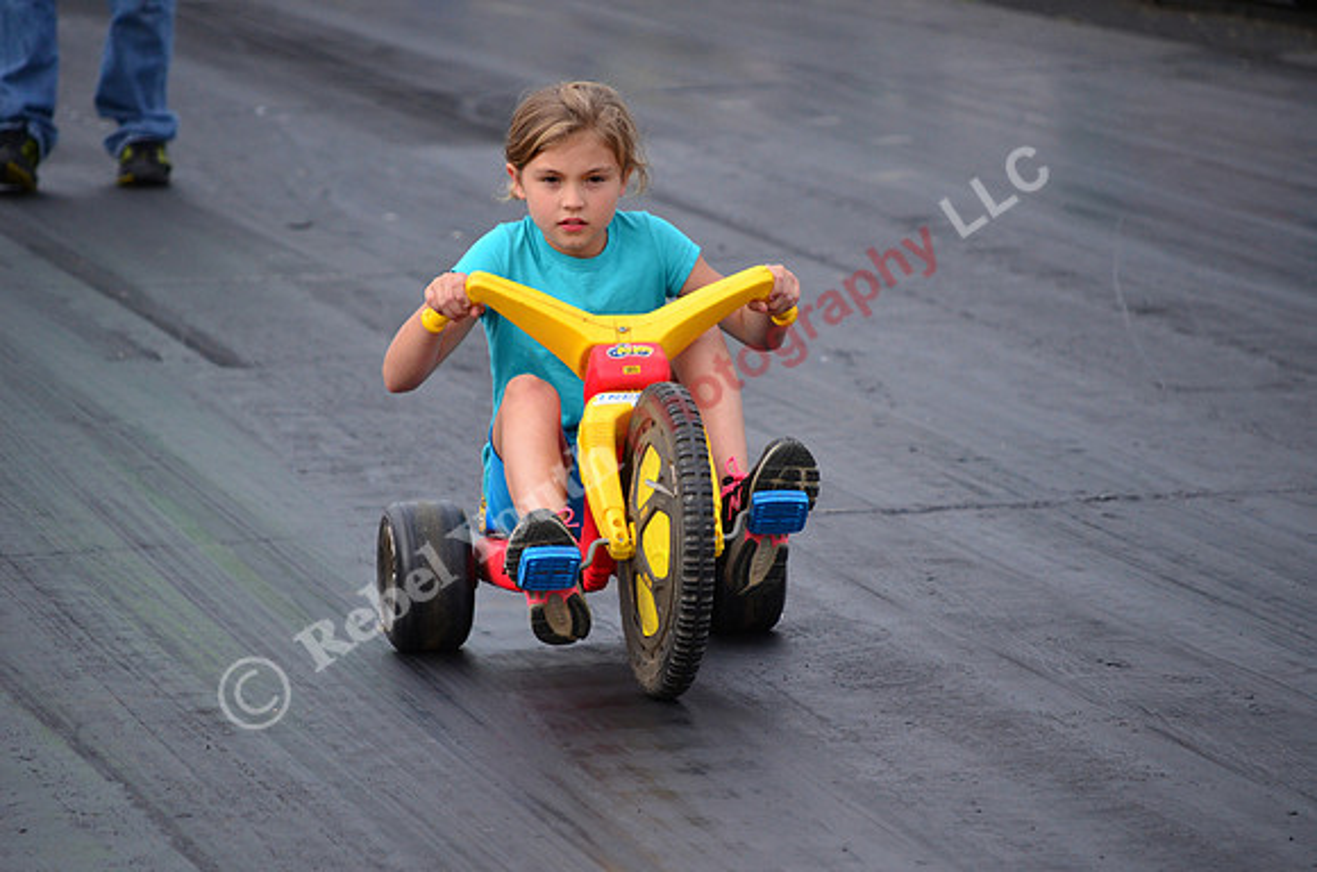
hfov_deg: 8.6
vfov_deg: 5.7
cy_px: 436
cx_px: 658
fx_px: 8761
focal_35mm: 240
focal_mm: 160
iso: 1000
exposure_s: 1/2000
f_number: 5.3
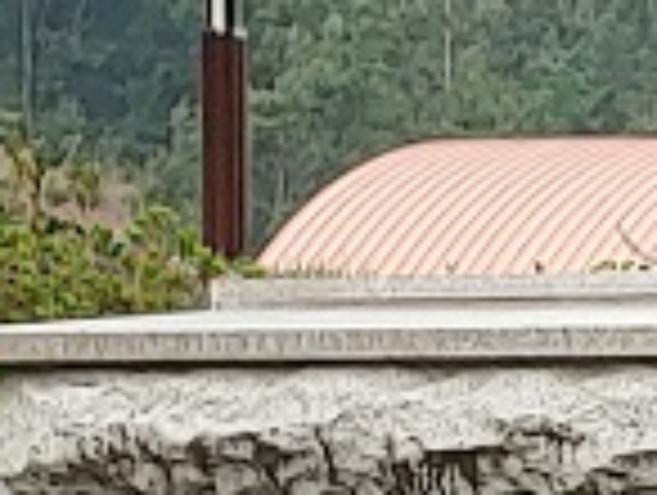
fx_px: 5323
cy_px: 1652
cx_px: 2241
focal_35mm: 280
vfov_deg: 5.0
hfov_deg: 6.3
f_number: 1.5
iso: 50
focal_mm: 4.23
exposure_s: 1/595
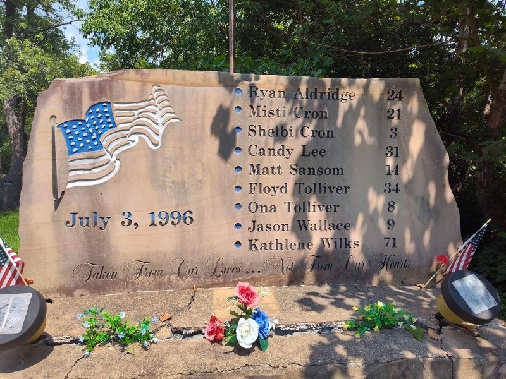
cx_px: 253
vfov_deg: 58.9
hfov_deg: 73.9
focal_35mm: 23
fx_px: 336
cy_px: 190
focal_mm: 5.56
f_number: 1.8
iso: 100
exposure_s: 1/1320
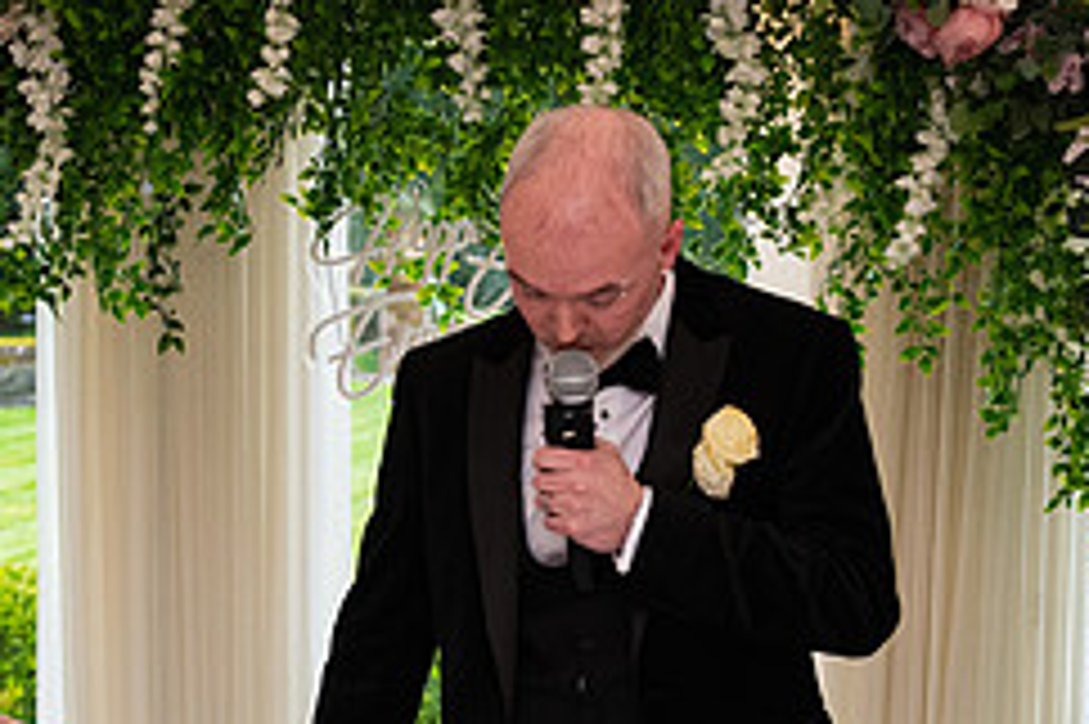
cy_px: 636
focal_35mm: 108
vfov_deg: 12.6
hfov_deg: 18.9
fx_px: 3265
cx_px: 369
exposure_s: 1/160
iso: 1000
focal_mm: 45
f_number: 3.5
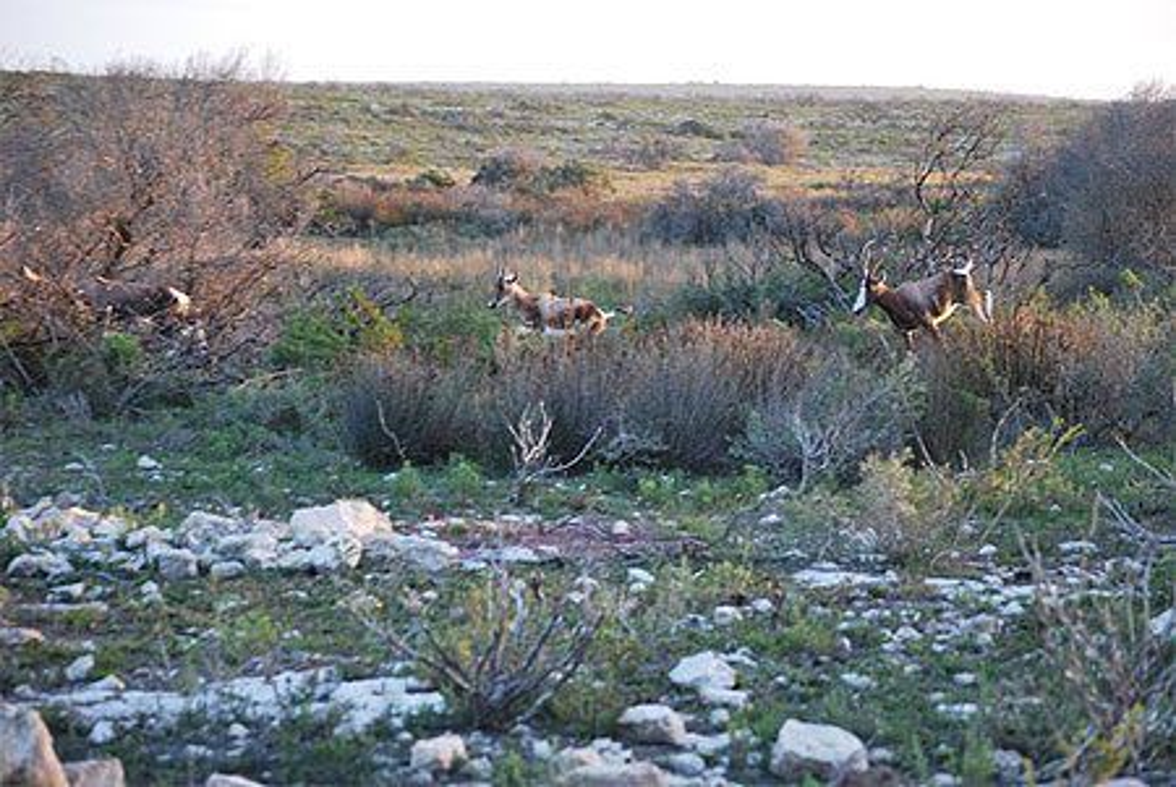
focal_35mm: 129
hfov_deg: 15.9
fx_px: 4218
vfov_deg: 10.7
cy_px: 394
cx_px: 588
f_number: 4.5
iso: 400
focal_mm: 86
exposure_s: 1/125
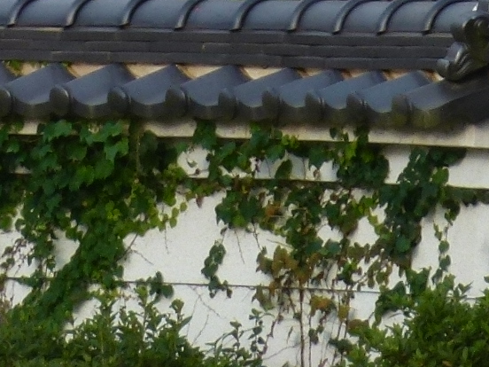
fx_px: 14013
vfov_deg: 1.5
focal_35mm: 992
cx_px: 28
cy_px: -482
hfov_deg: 2.0
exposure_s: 1/125
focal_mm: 38.3
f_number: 5.5
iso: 100
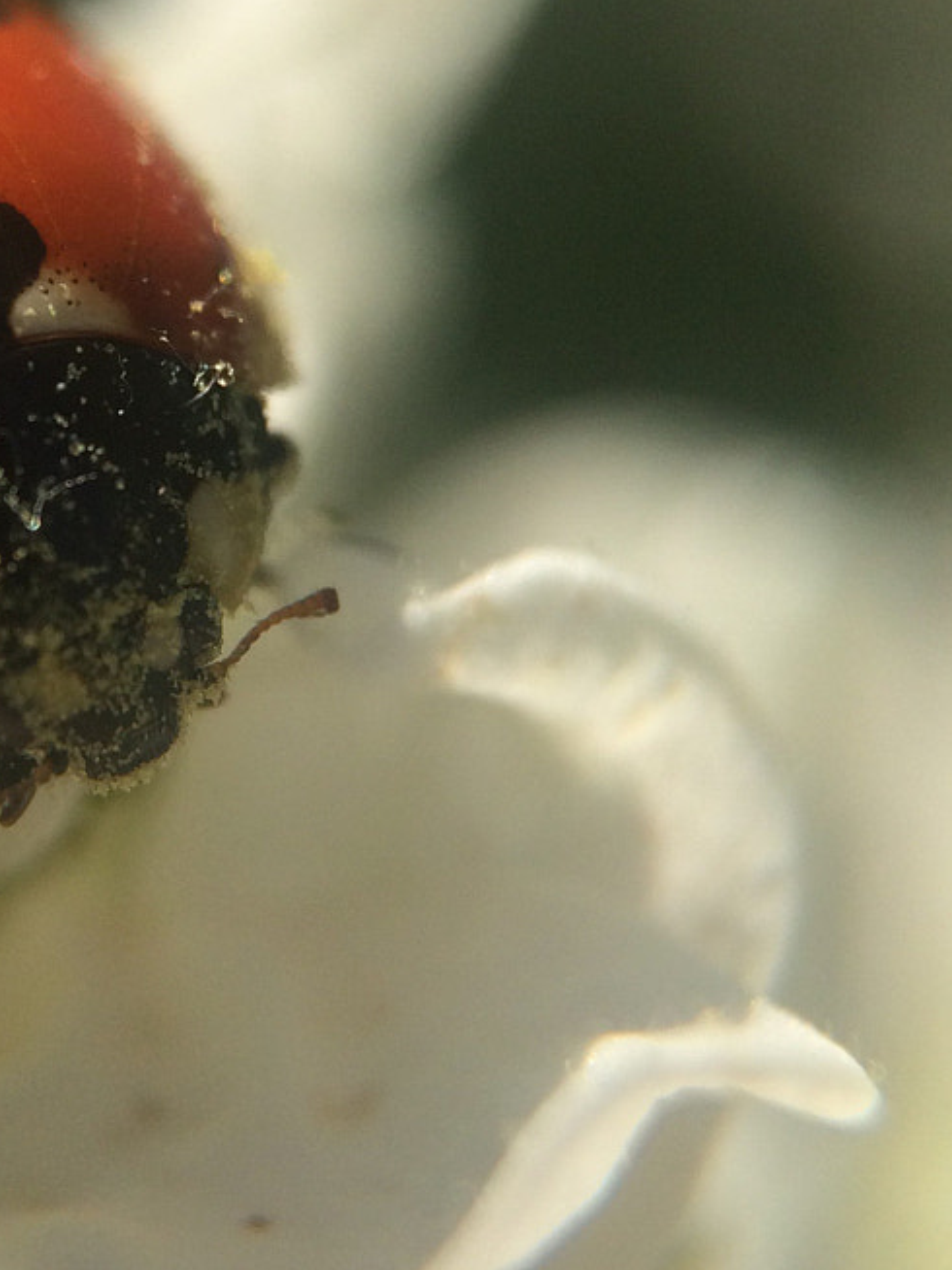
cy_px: 369
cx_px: 68
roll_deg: -13.7
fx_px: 2605
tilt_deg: -12.1
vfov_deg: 27.2
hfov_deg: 20.2
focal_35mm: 71
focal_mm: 4.15
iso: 32
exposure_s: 1/2740
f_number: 2.2
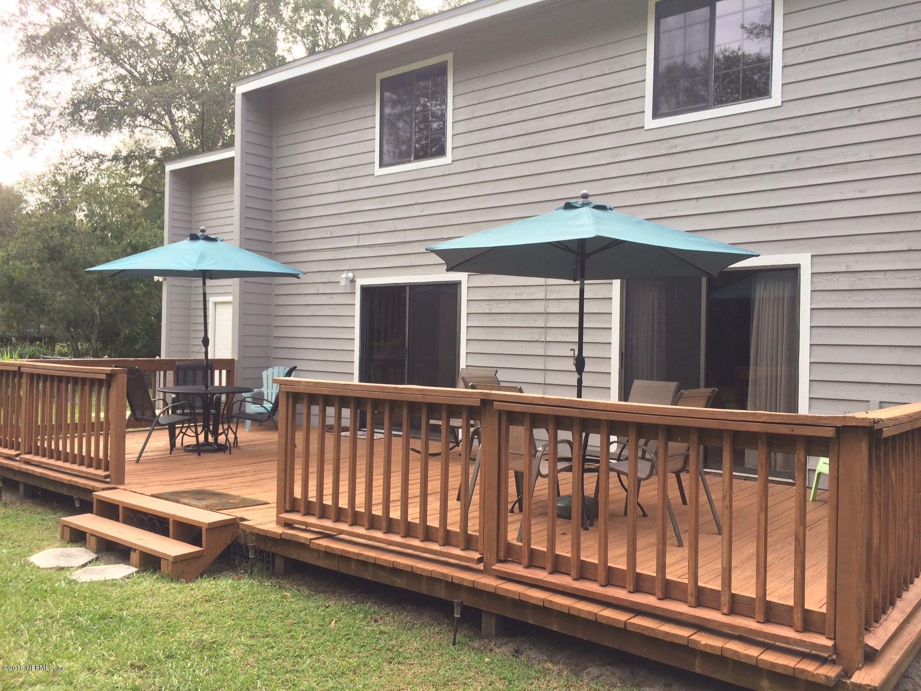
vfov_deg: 48.2
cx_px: 460
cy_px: 346
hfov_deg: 61.7
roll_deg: +0.6
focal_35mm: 29
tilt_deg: -0.7
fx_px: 772
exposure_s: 1/507
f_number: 2.2
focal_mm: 4.15
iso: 32
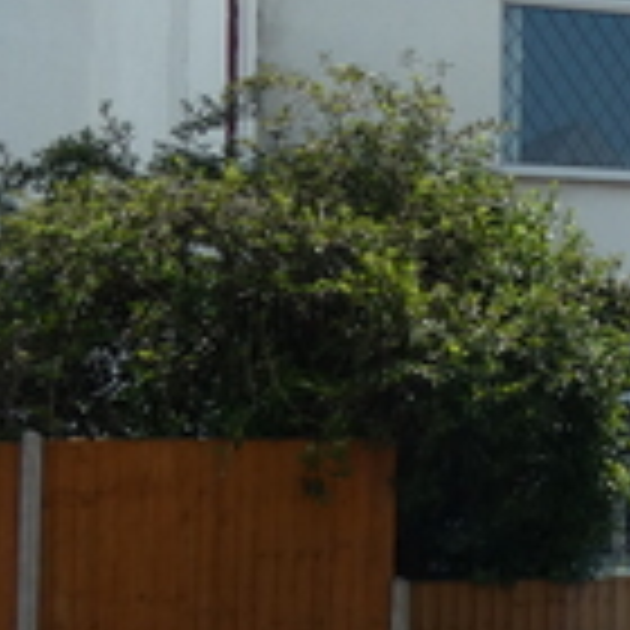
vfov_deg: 13.5
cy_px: 297
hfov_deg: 12.8
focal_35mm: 129
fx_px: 2656
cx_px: 945
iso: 80
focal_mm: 5.8
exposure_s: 1/1000
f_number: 3.4
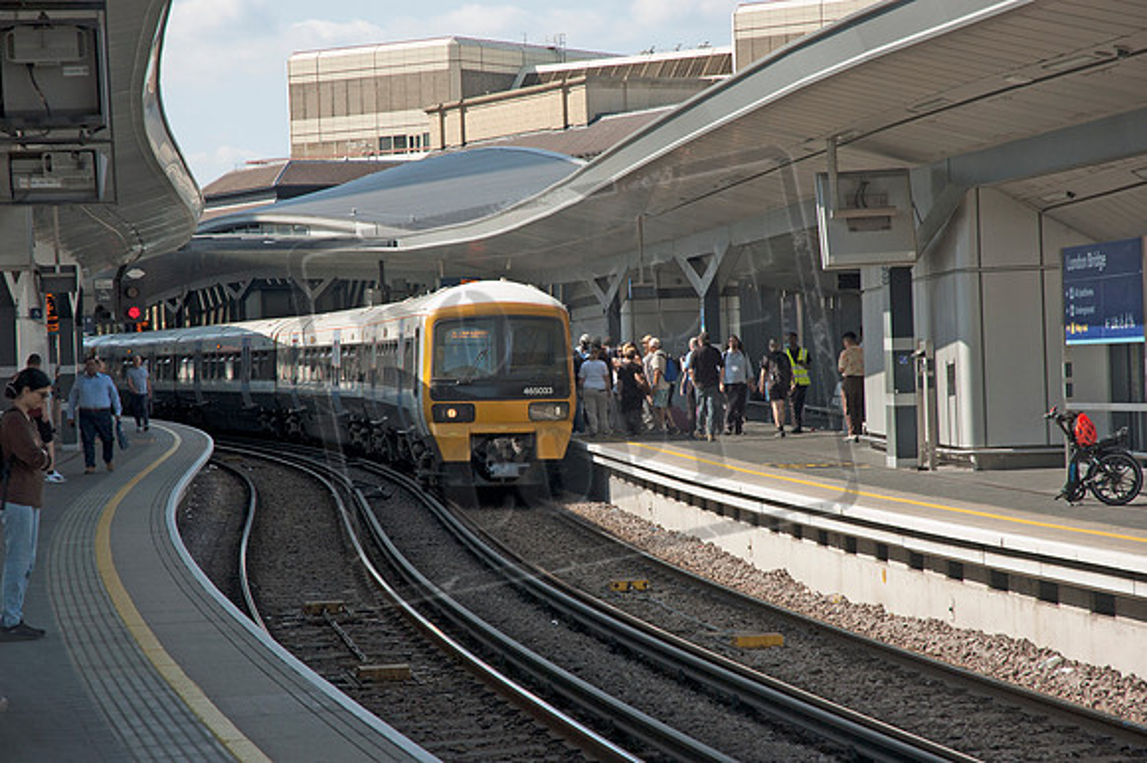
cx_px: 574
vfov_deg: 13.0
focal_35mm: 105
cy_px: 382
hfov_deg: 19.5
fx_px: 3343
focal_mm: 70
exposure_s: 1/500
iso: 250
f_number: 5.6
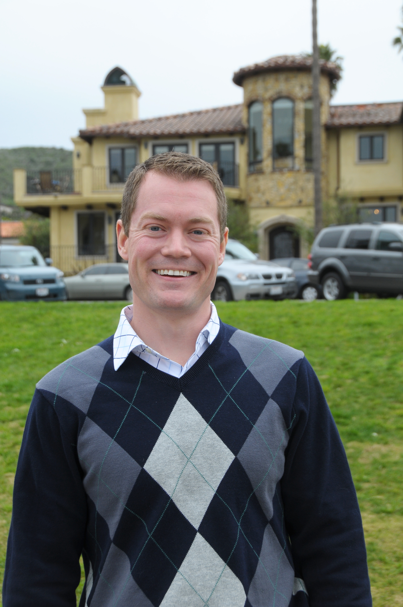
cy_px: 304
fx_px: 1111
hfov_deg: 20.6
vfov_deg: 30.5
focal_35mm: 66
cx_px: 202
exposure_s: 1/160
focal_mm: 44
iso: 200
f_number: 7.1
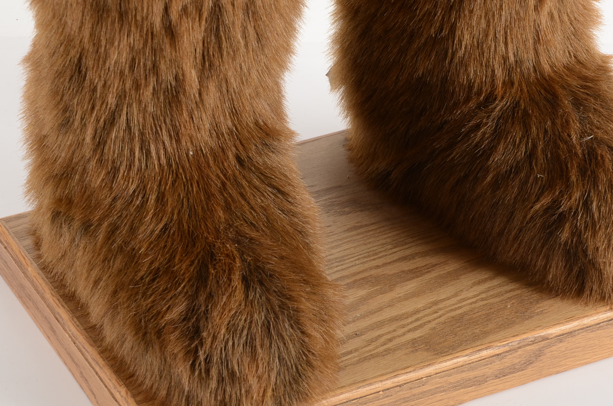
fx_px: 2294
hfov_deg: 15.2
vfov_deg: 10.1
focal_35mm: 135
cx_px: 346
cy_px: 228
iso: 200
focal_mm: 66
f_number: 10
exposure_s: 1/125
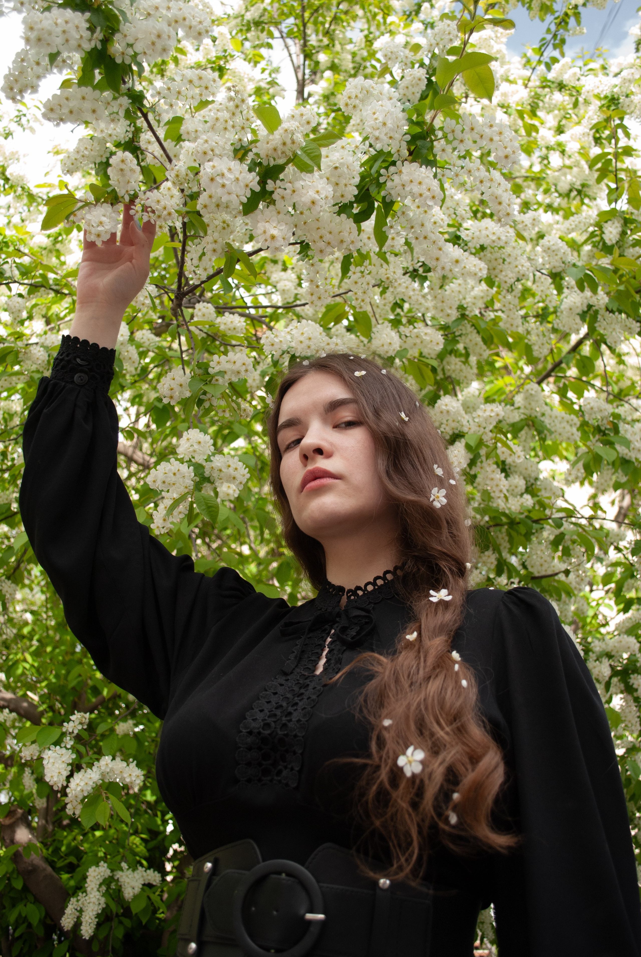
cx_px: 320
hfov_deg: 40.1
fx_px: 879
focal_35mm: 33
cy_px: 478
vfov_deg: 57.2
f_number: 3.8
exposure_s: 1/500
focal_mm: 22
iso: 400
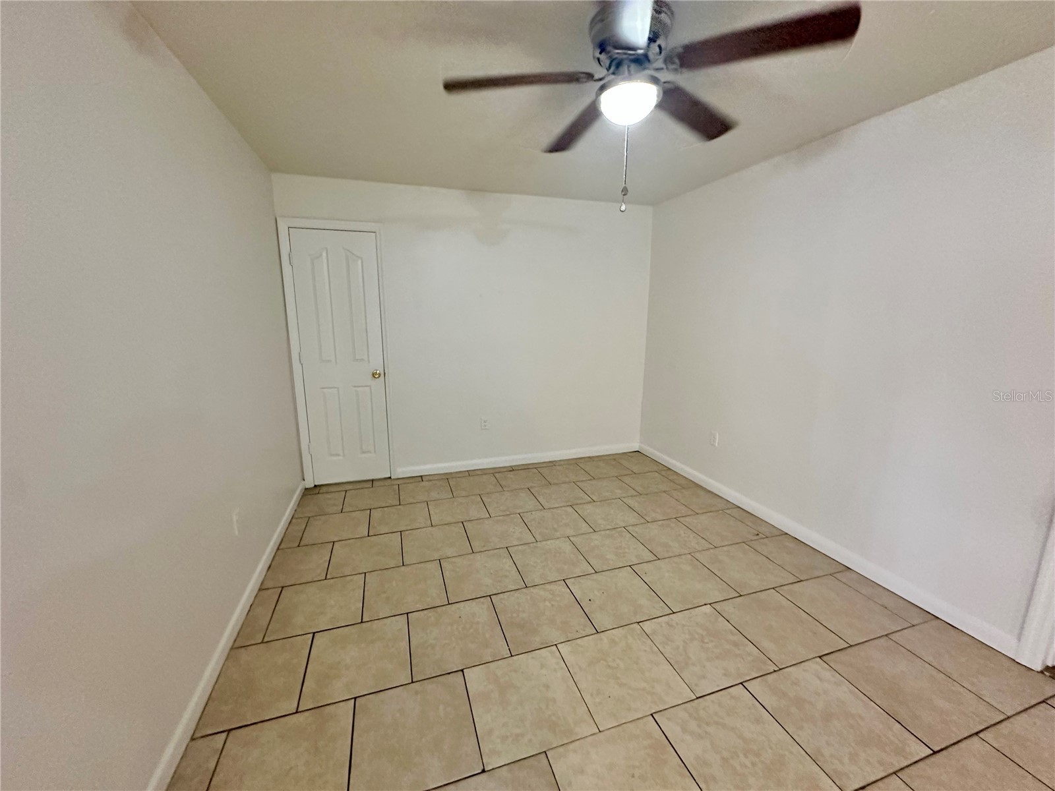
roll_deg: +0.8
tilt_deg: -10.0
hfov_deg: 102.1
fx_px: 427
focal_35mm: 14
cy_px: 396
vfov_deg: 85.7
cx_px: 528
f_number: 2.2
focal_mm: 2.22
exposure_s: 1/60
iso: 400
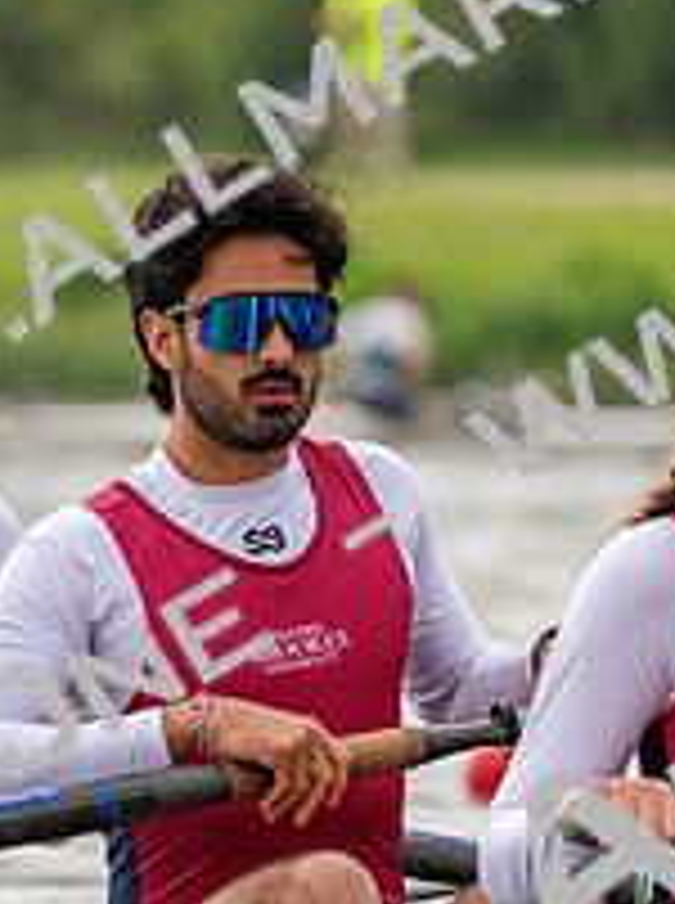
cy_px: 555
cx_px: 140
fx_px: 22849
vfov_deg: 2.3
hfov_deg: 1.7
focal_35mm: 876
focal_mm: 315
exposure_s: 1/1250
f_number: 6.3
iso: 1600
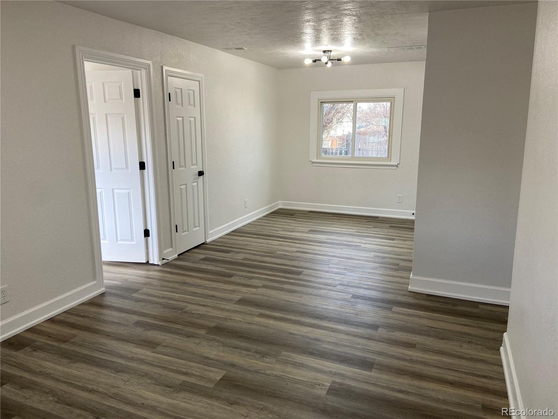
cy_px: 210
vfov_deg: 53.1
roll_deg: -0.2
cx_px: 279
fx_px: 419
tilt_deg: -11.3
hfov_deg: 67.3
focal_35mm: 26
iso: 80
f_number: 1.8
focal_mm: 4.25
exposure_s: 1/120
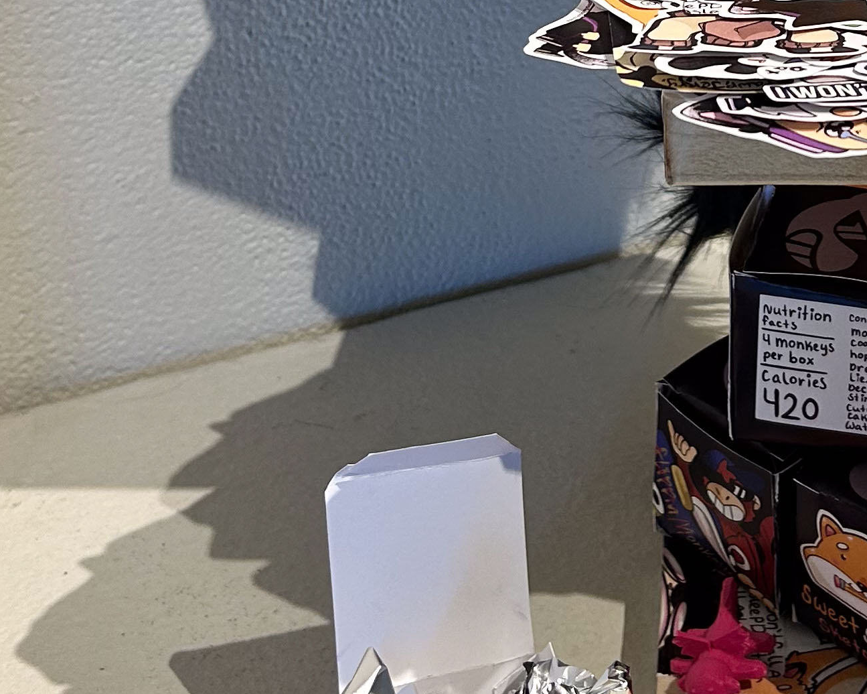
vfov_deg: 18.3
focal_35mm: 79
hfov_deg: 23.6
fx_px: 2027
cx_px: 754
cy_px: -173
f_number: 1.5
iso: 80
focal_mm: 5.7
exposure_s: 1/120
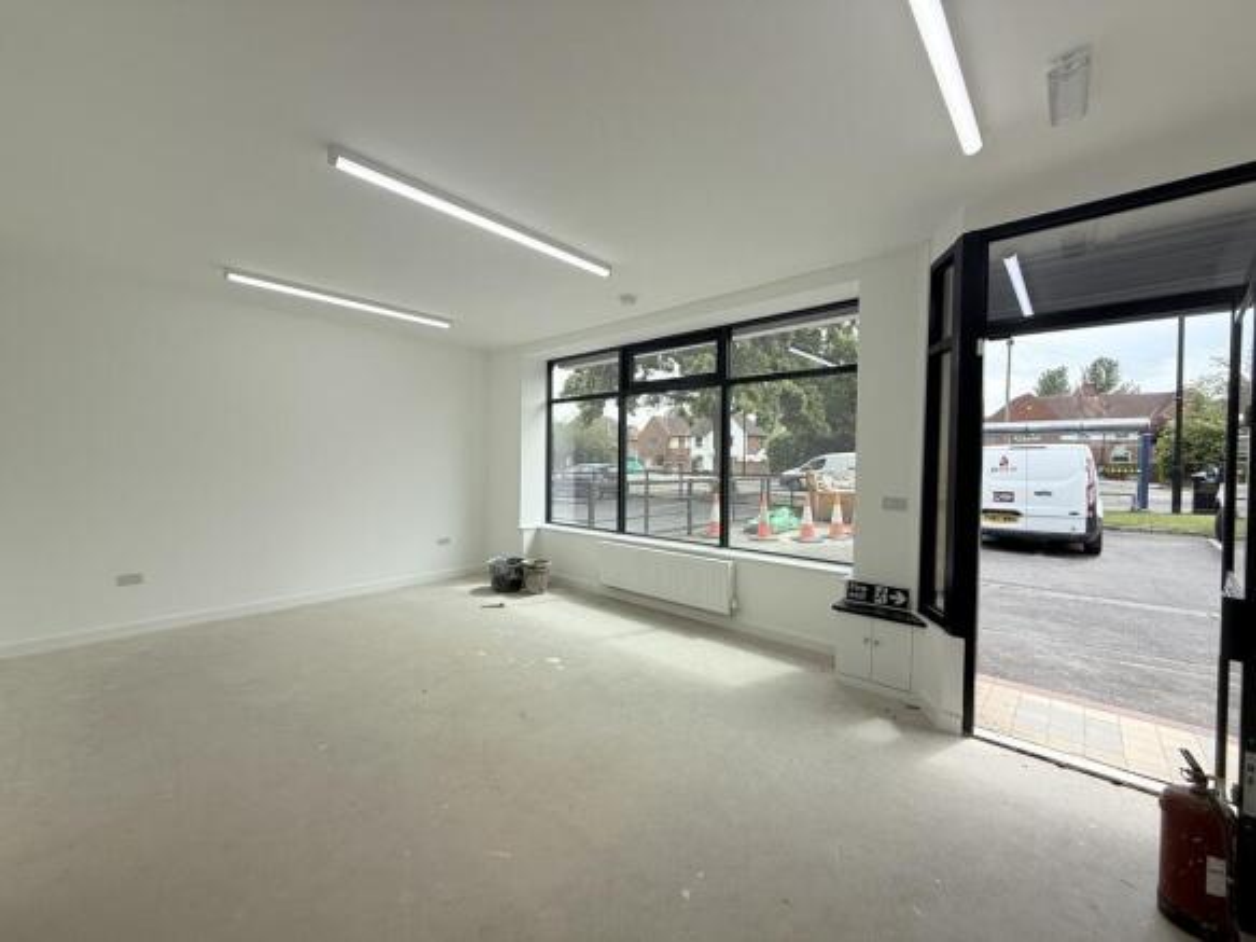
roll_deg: -0.6
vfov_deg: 85.7
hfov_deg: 102.1
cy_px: 471
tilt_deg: -1.5
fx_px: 508
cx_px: 628
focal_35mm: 14
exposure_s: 1/770
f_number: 2.2
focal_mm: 2.22
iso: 64
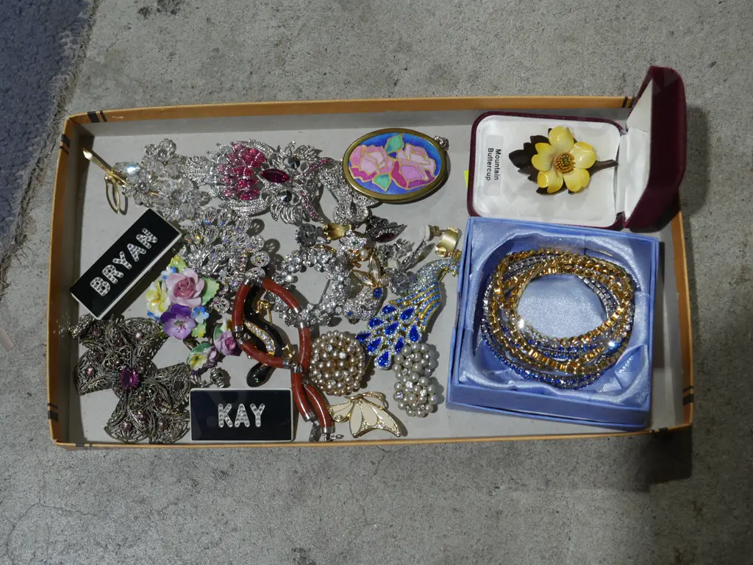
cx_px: 376
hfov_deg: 34.3
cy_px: 282
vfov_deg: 26.1
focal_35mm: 56
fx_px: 1218
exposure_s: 1/60
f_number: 5.3
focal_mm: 28
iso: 320
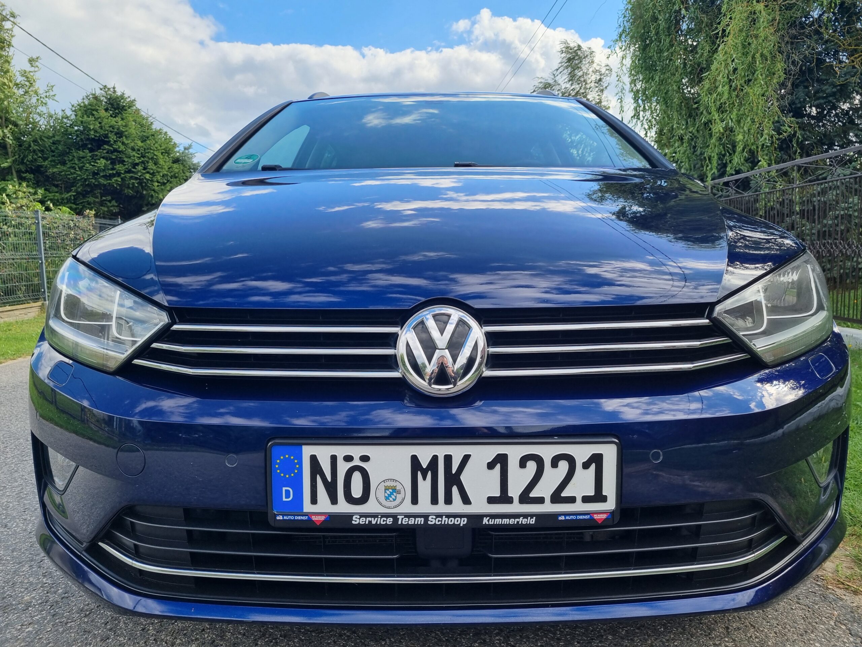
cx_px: 431
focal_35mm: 26
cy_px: 324
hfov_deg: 67.3
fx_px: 647
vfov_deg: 53.1
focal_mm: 5.4
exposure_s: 1/1292
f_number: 1.8
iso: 50
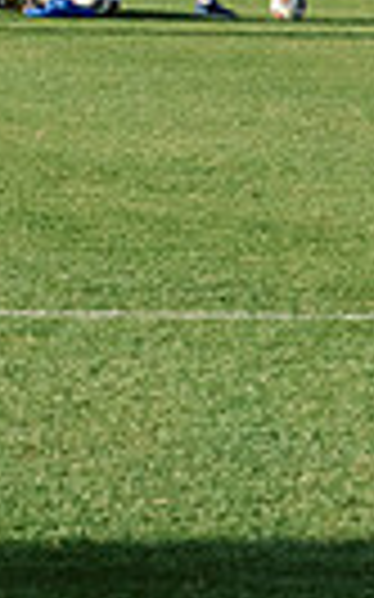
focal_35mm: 422
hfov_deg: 3.0
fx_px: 6890
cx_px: 1271
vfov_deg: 5.0
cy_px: -79
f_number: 9
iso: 1250
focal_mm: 95
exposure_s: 1/2000
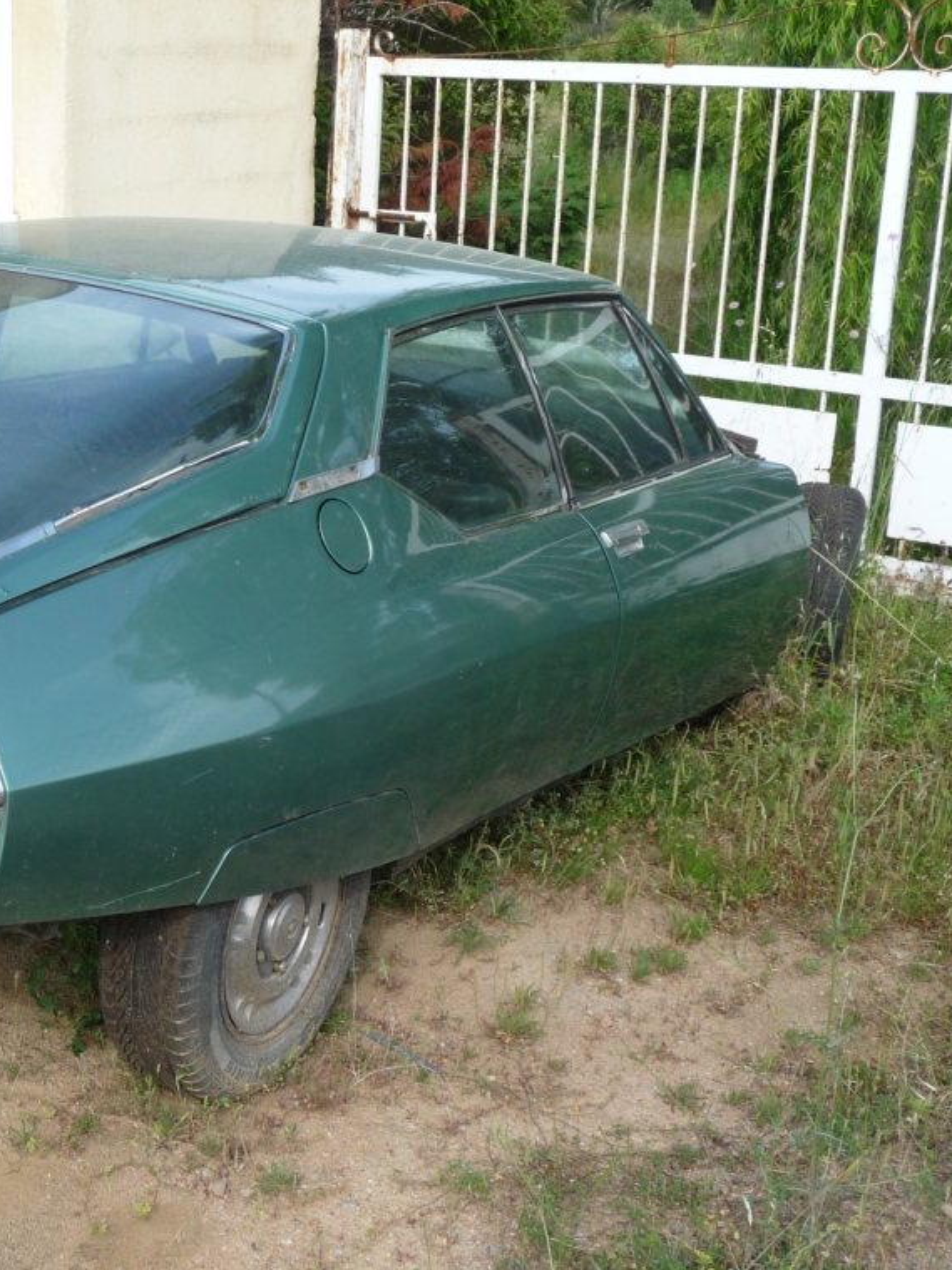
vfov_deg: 35.5
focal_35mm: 54
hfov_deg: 26.2
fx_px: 1981
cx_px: 99
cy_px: 629
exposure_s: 1/200
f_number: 3.9
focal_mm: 6.7
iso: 100
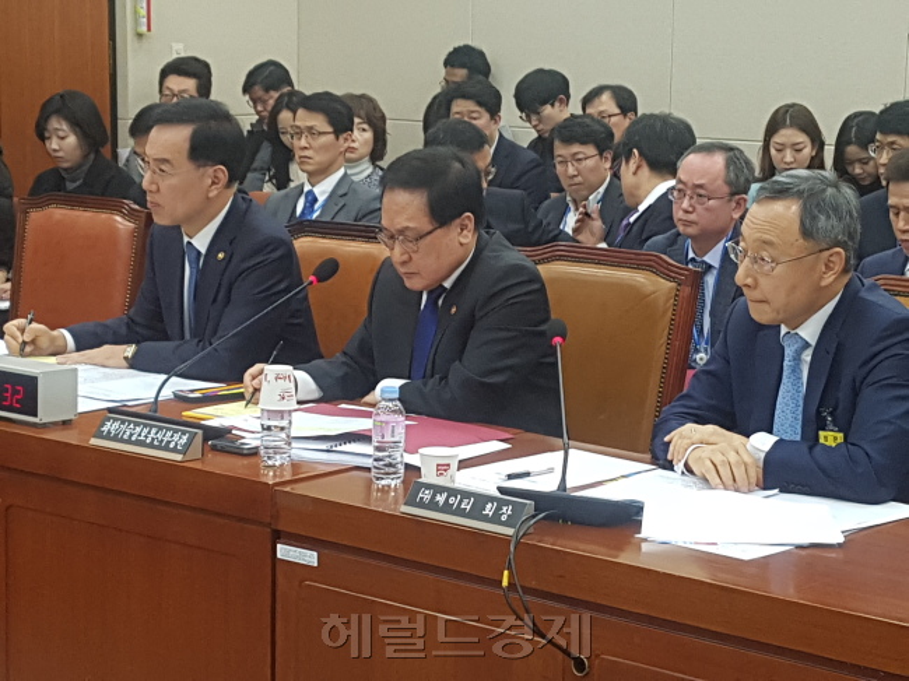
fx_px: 682
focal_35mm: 26
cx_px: 454
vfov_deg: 53.0
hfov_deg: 67.3
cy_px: 340
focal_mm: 4.2
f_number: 1.7
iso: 80
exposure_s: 1/60
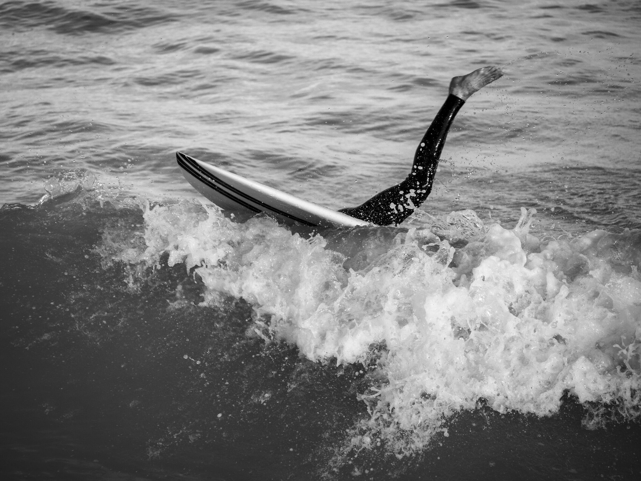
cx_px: 320
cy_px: 240
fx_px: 5185
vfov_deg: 5.3
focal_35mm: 280
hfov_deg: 7.1
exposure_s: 1/640
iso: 200
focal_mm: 140
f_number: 5.6
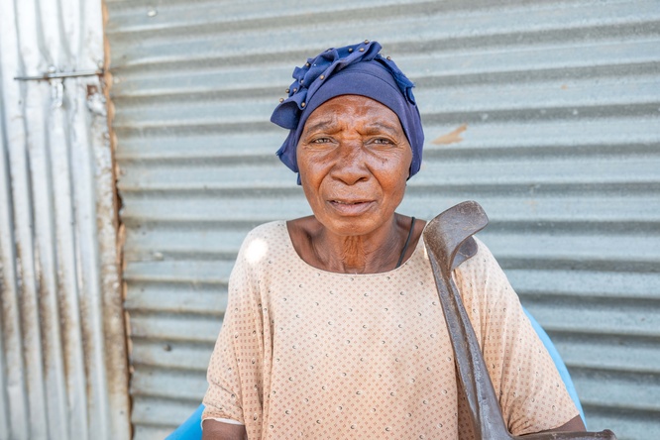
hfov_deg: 55.1
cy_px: 220
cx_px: 330
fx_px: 632
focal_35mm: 34
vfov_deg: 38.4
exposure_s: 1/125
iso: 125
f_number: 4
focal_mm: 34.5
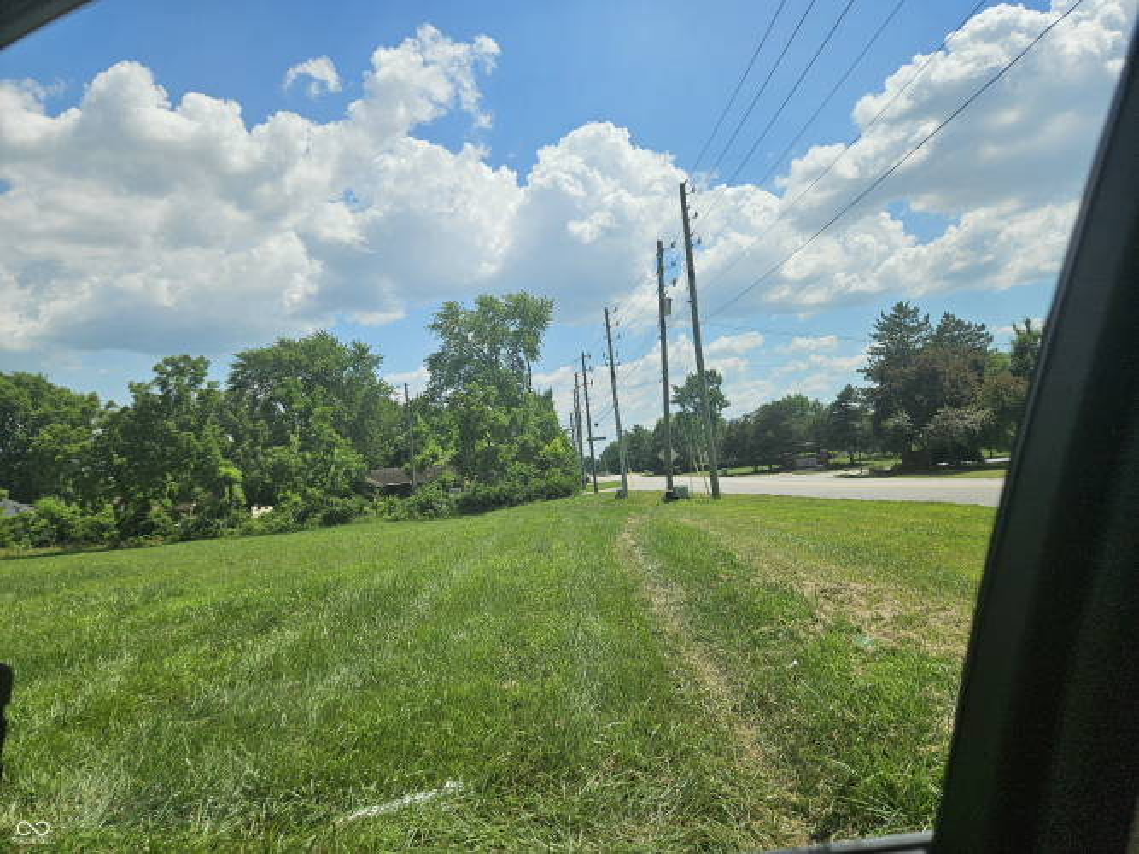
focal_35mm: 23
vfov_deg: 58.9
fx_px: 757
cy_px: 427
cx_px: 570
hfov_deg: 73.9
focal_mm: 5.4
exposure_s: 1/2977
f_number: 1.8
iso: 25
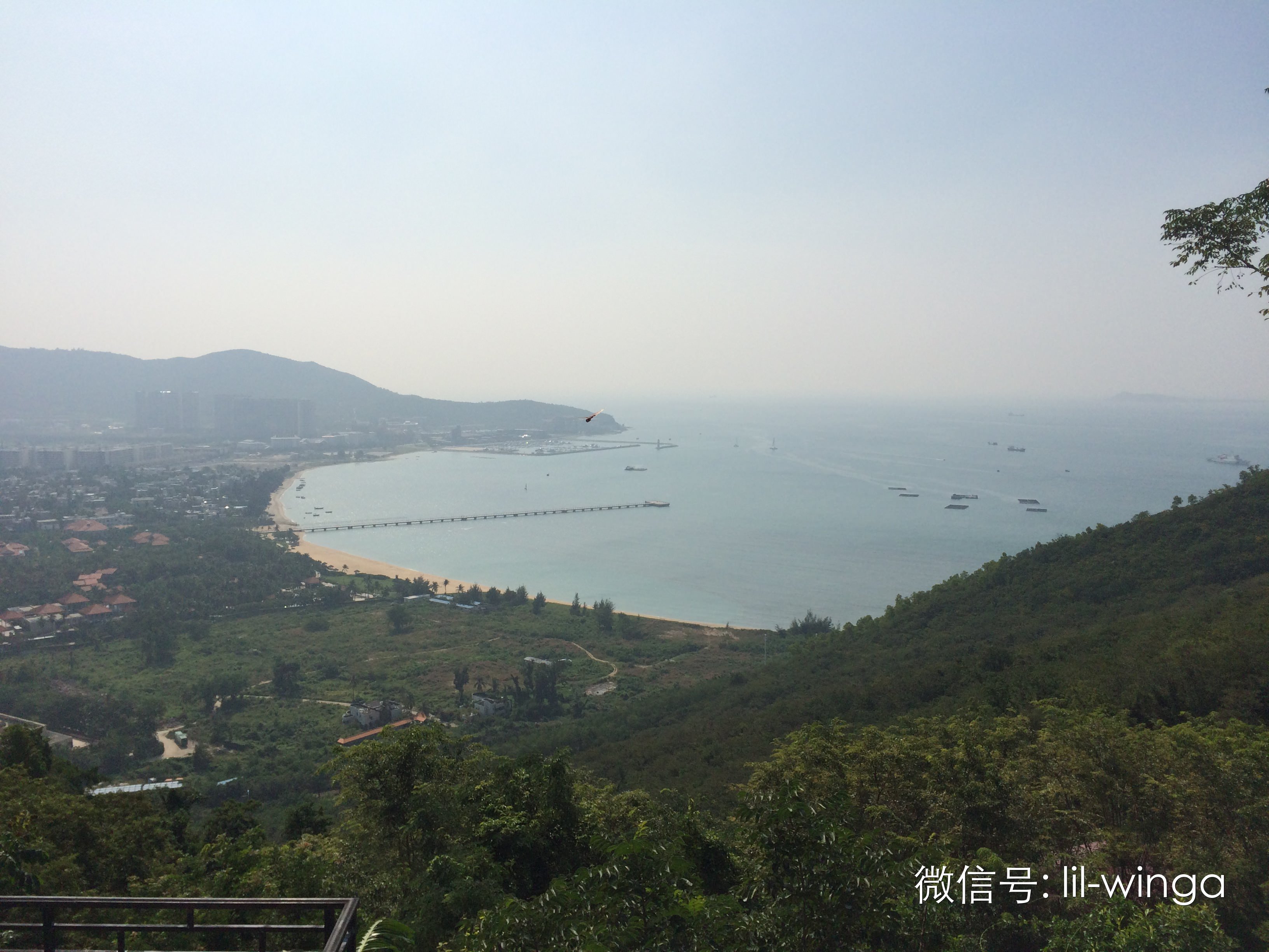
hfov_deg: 61.7
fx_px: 1063
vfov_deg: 48.2
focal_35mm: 29
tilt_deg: -6.5
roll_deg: -0.1
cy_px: 476
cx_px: 634
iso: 32
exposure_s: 1/8264
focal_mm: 4.15
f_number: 2.2
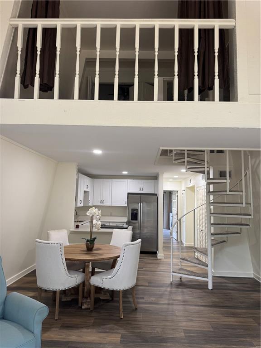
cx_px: 130
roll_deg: -1.1
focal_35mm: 24
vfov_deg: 71.6
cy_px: 174
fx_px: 241
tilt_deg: +6.1
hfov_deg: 56.8
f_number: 1.78
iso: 125
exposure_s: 1/60
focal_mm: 6.76
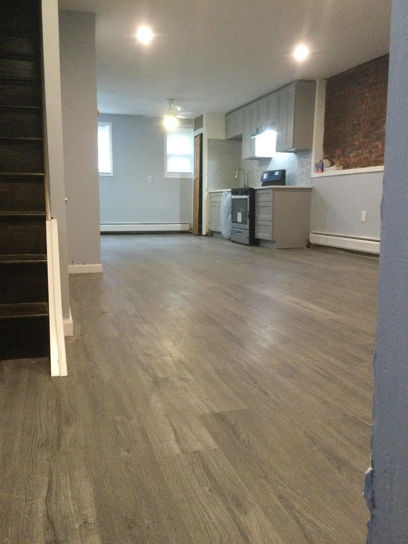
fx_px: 487
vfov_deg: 58.4
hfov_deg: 45.4
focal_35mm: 31
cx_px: 204
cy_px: 272
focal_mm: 3.3
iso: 200
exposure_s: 1/30
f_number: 2.4
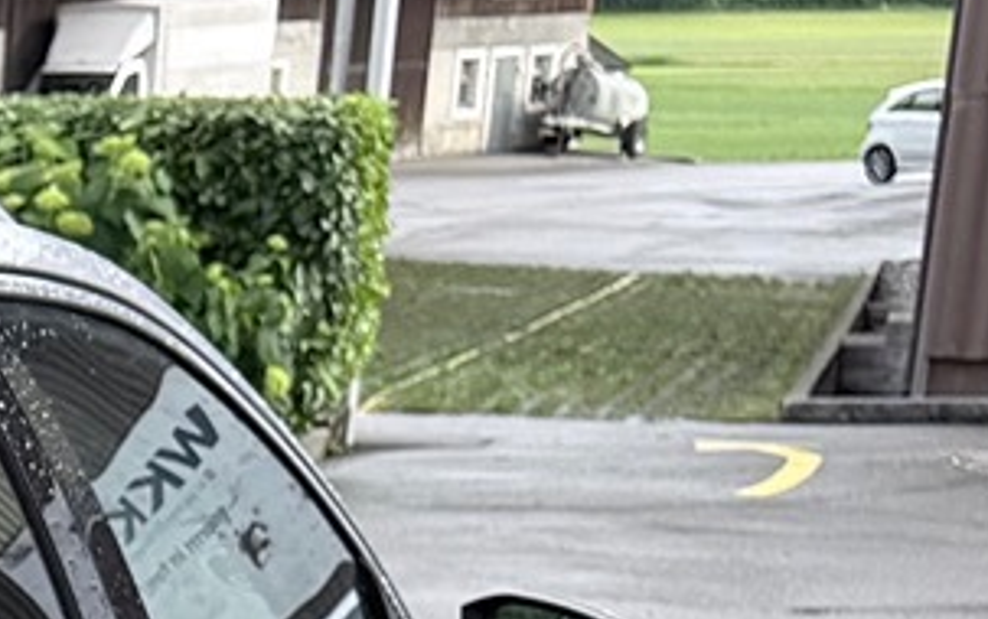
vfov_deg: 7.2
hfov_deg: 10.8
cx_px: -1262
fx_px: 4555
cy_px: 1629
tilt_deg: -17.9
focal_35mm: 169
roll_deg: +3.3
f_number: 1.78
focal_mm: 6.76
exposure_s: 1/840
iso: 80
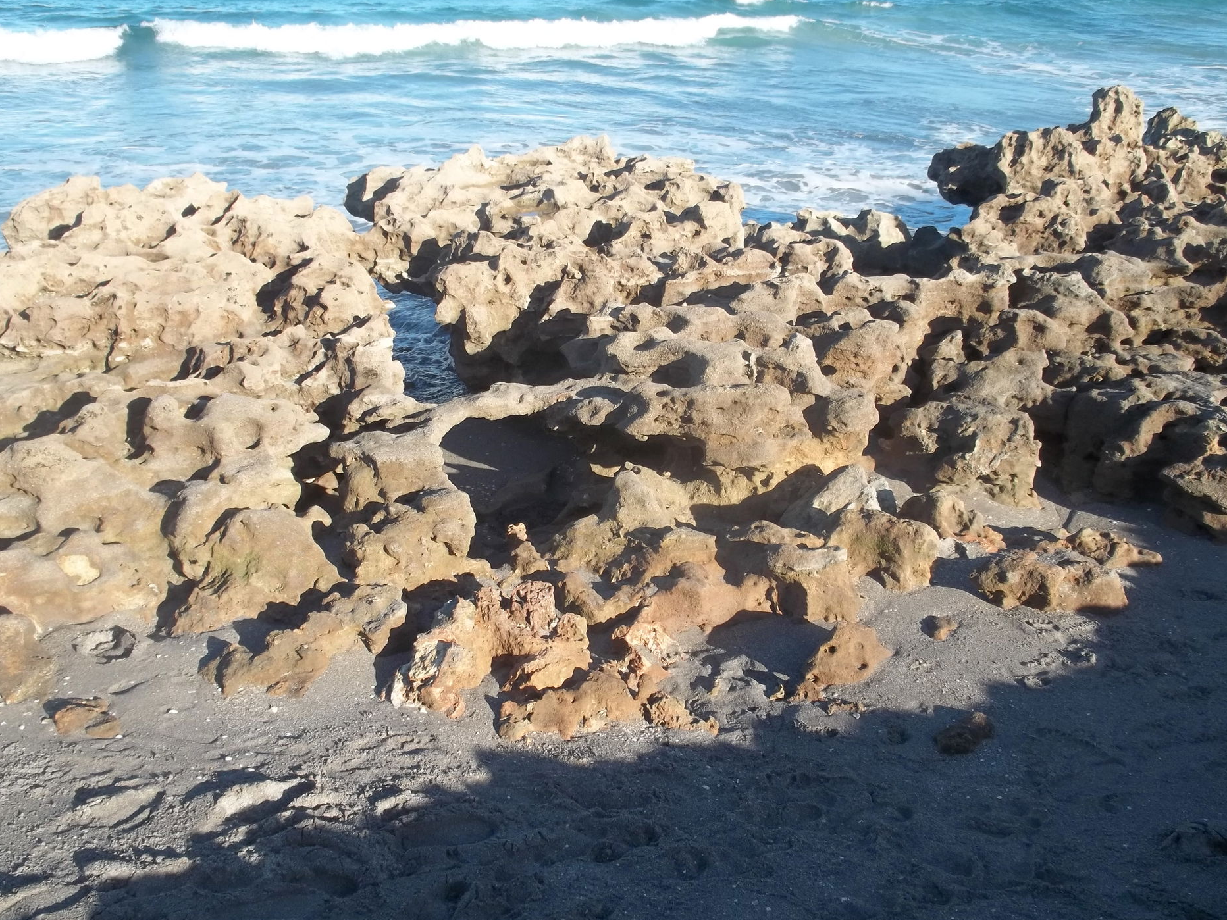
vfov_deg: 41.8
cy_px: 461
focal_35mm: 34
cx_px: 629
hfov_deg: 54.0
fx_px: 1205
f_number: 3.3
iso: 64
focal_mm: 5.9
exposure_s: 1/400
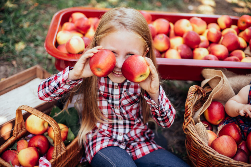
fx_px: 349
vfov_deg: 27.0
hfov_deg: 39.6
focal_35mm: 50
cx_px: 126
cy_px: 84
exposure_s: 1/500
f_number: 2
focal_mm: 50
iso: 250
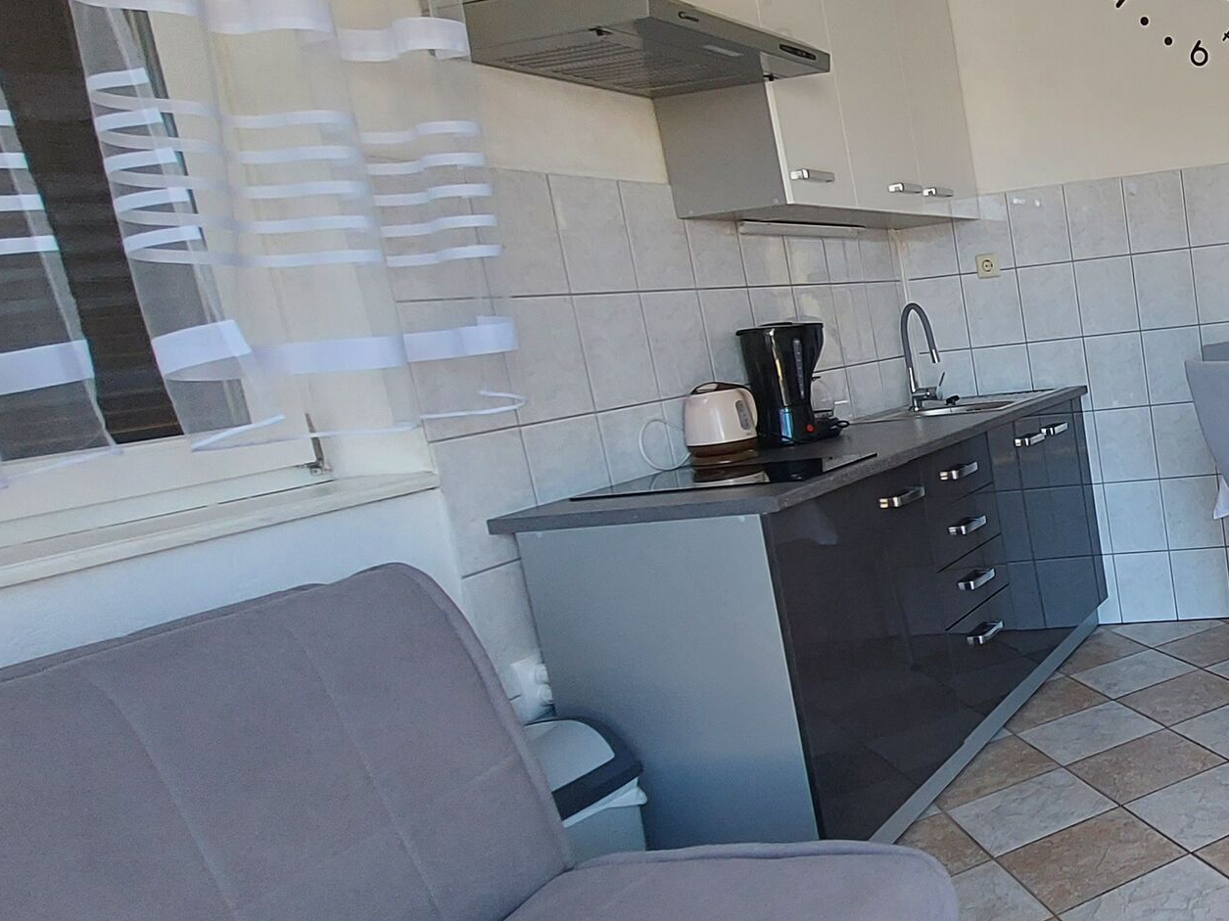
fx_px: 1030
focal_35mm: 29
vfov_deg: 48.2
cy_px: 465
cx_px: 1281
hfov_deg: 48.3
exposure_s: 1/100
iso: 100
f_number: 2.2
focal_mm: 1.74
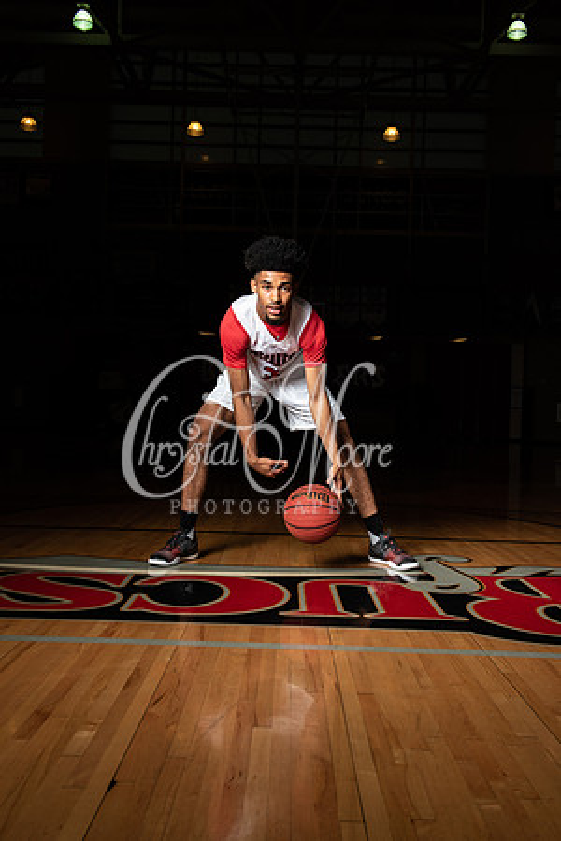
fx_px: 818
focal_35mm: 35
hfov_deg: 37.9
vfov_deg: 54.4
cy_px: 420
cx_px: 280
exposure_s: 1/200
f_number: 14
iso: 320
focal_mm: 35
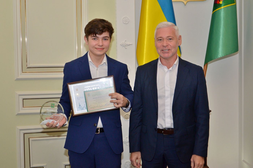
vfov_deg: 23.8
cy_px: 84
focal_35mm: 57
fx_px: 401
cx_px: 126
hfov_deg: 35.1
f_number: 4.5
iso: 800
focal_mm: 38
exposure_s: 1/250
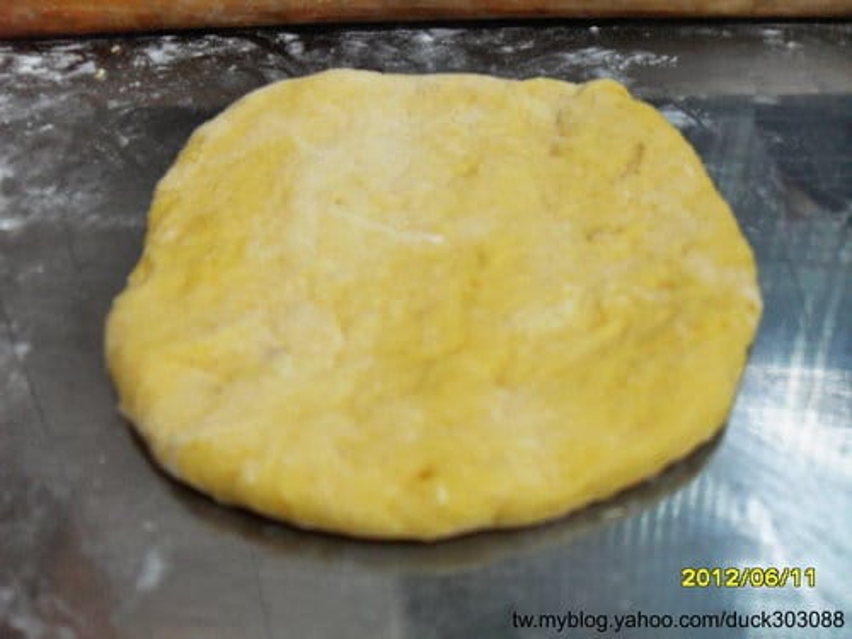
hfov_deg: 52.6
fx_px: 861
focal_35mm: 35
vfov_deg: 40.7
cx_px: 426
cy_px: 320
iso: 200
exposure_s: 1/15
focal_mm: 6.2
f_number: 2.8
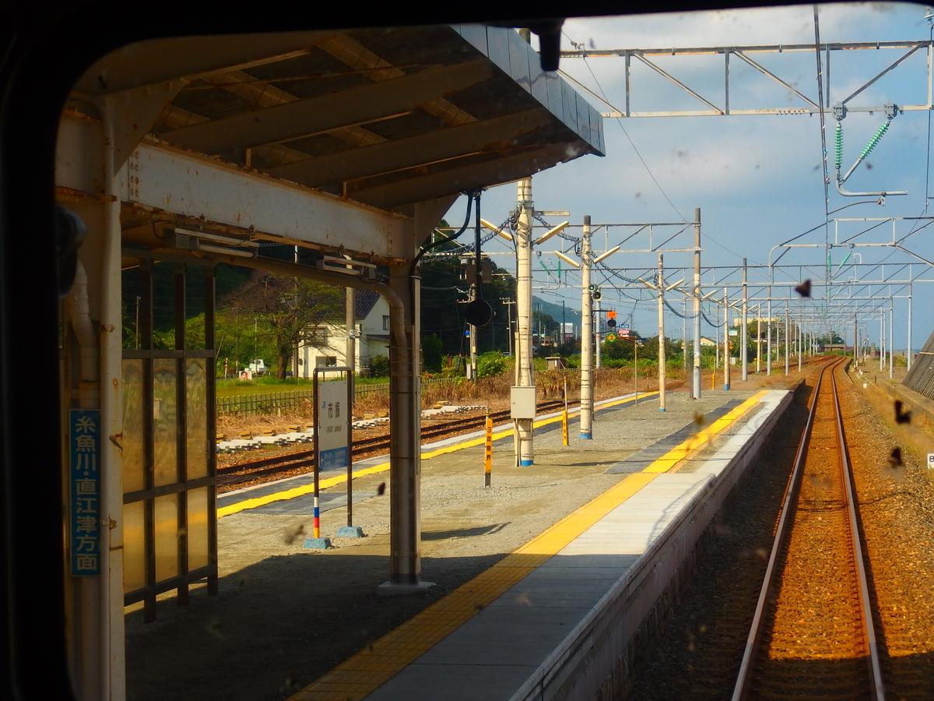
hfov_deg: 22.3
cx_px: 467
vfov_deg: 16.8
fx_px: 2374
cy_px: 350
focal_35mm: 88
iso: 100
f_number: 4.5
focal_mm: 15.9
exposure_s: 1/640
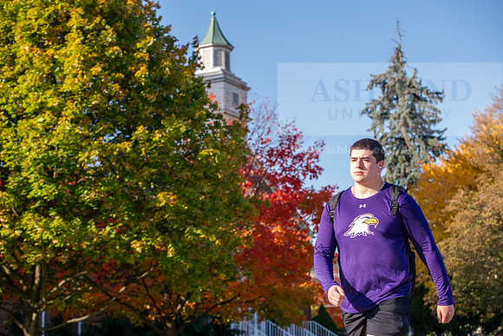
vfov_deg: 19.5
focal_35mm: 70
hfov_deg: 28.8
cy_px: 168
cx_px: 252
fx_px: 978
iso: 160
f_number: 5
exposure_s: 1/320
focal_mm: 70
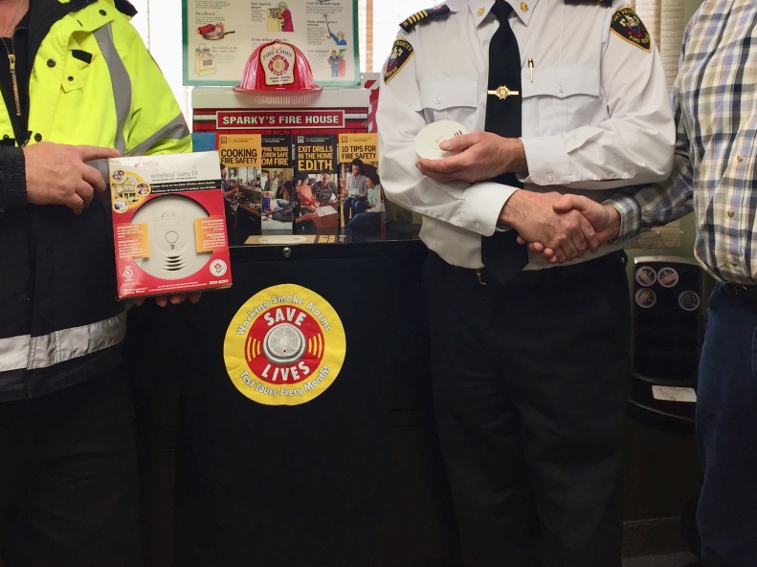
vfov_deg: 32.3
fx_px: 962
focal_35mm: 44
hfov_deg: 42.9
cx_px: 412
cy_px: 147
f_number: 2.2
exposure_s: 1/60
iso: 40
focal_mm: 4.15
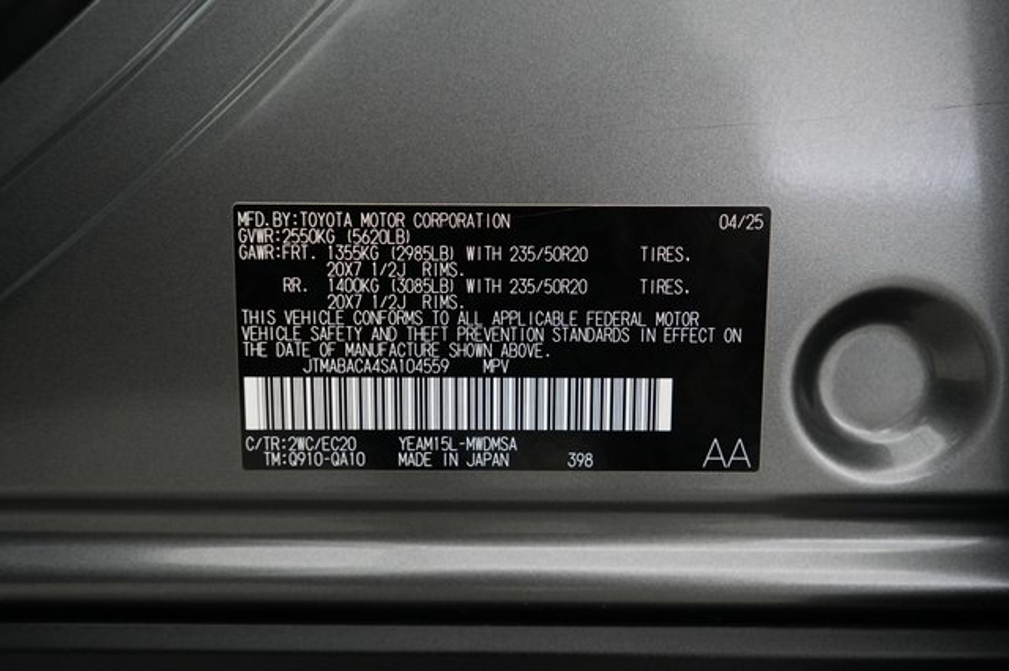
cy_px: 336
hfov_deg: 69.4
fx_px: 728
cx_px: 504
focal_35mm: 26
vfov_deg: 49.5
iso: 2000
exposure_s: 1/60
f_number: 2.8
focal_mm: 26
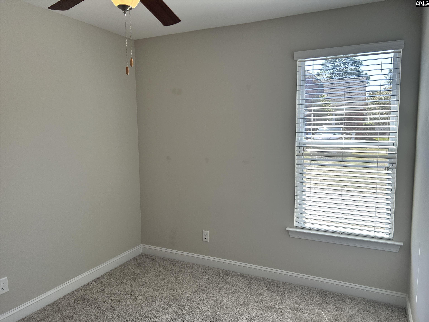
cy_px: 161
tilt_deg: -5.6
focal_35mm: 26
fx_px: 322
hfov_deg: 67.3
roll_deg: +0.6
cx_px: 214
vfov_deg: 53.1
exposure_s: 1/414
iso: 50
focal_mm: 5.7
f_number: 1.5
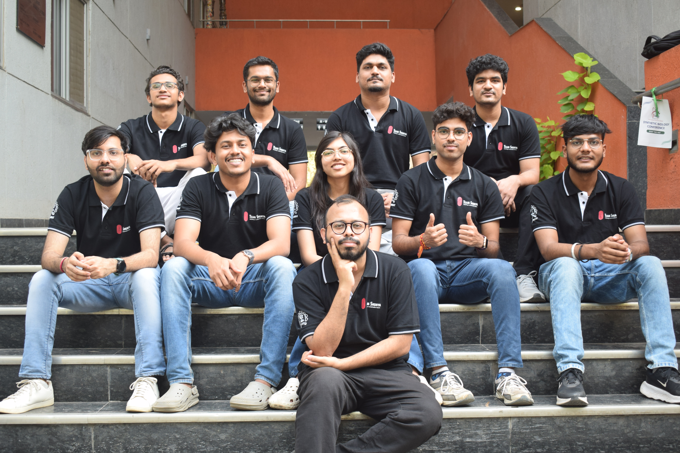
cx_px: 340
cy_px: 226
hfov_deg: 42.3
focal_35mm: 46
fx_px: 878
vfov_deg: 28.9
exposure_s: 1/80
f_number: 5
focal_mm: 31
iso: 400
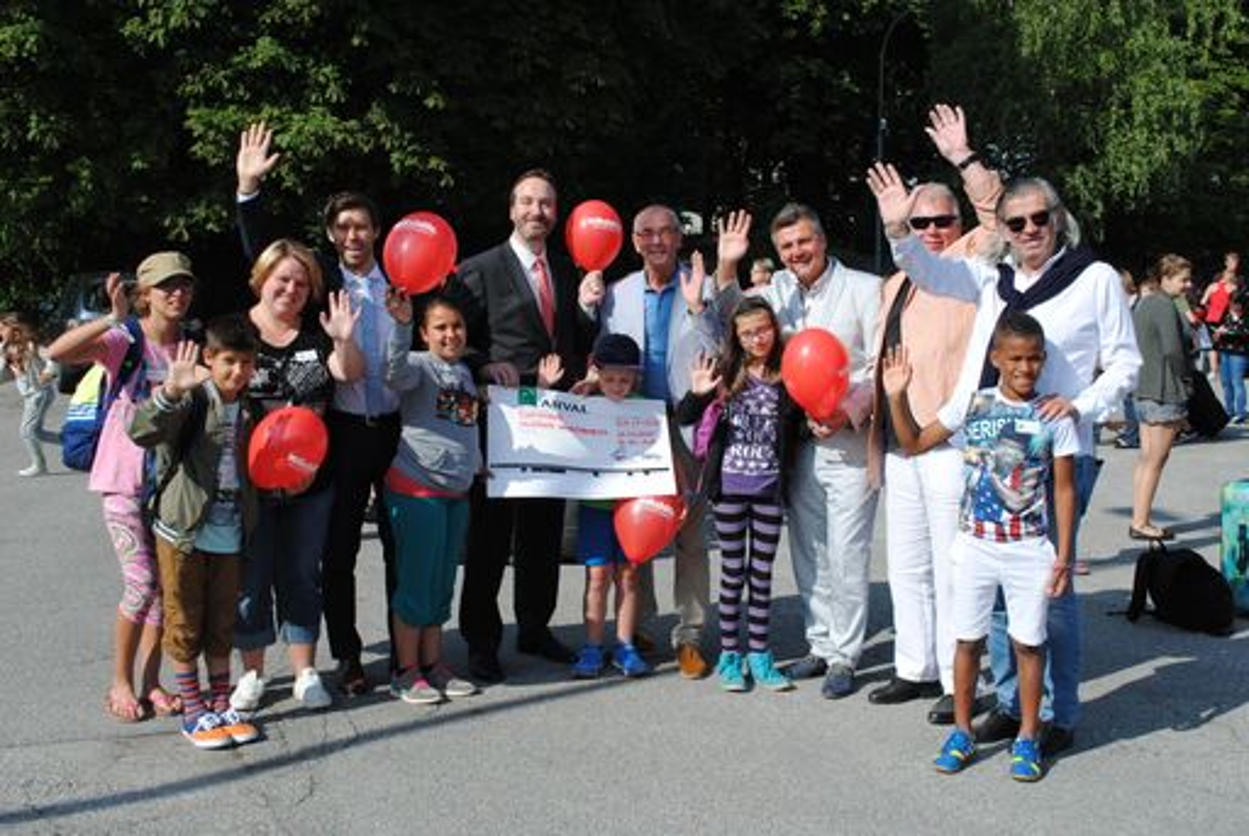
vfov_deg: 30.9
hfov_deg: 44.9
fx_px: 1511
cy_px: 418
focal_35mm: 44
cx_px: 624
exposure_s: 1/250
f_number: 8
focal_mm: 29
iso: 100
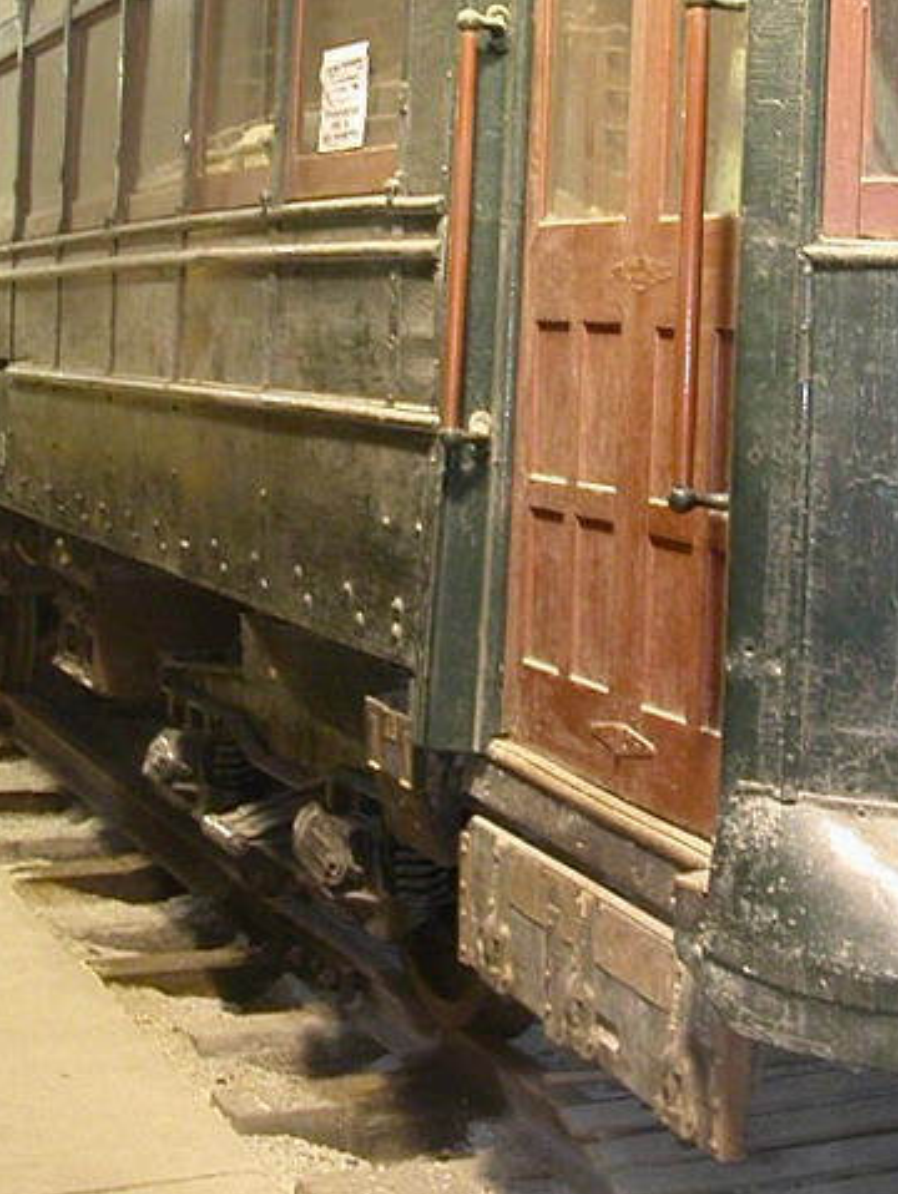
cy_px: 243
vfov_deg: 26.5
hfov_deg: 20.4
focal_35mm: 72
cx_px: 626
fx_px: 2487
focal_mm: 5.6
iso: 200
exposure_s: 1/6.6
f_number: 2.7
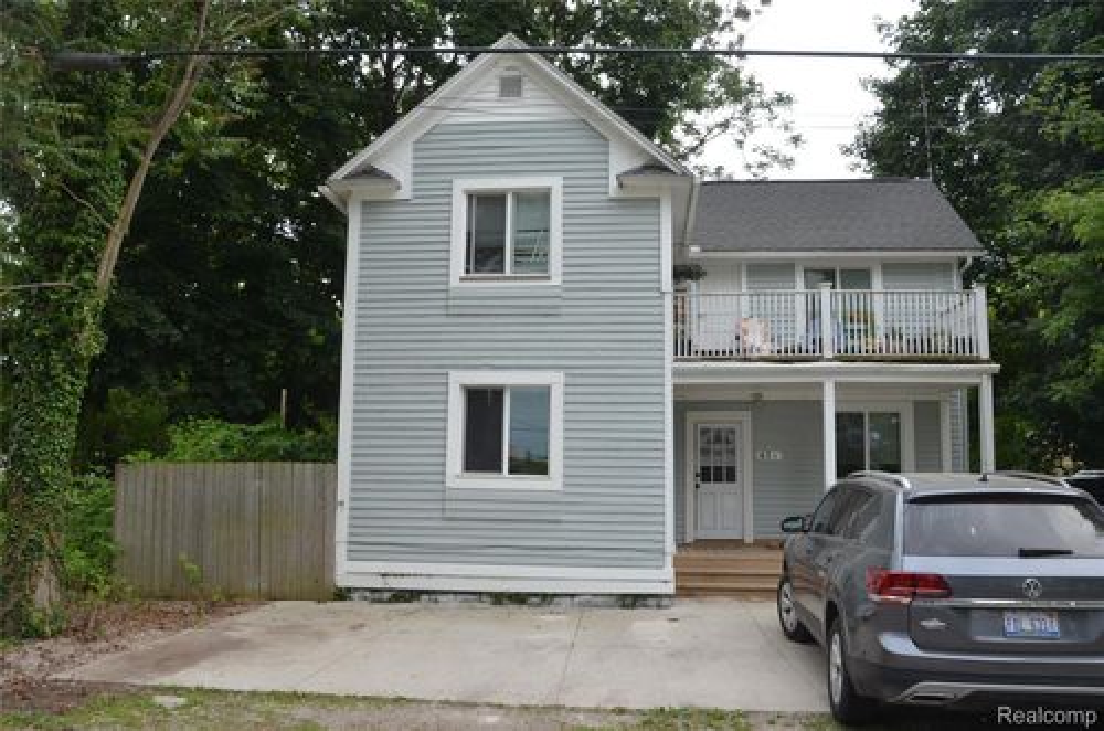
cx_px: 552
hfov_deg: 67.5
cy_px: 366
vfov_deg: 47.7
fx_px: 826
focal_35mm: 27
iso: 140
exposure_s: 1/250
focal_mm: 18
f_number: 8
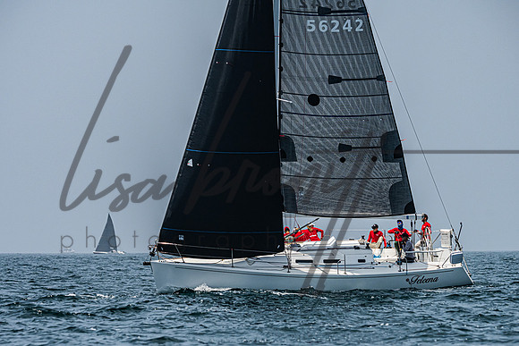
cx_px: 262
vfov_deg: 5.3
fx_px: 3762
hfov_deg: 7.9
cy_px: 234
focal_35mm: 261
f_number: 6.3
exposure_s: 1/5000
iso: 400
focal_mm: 190
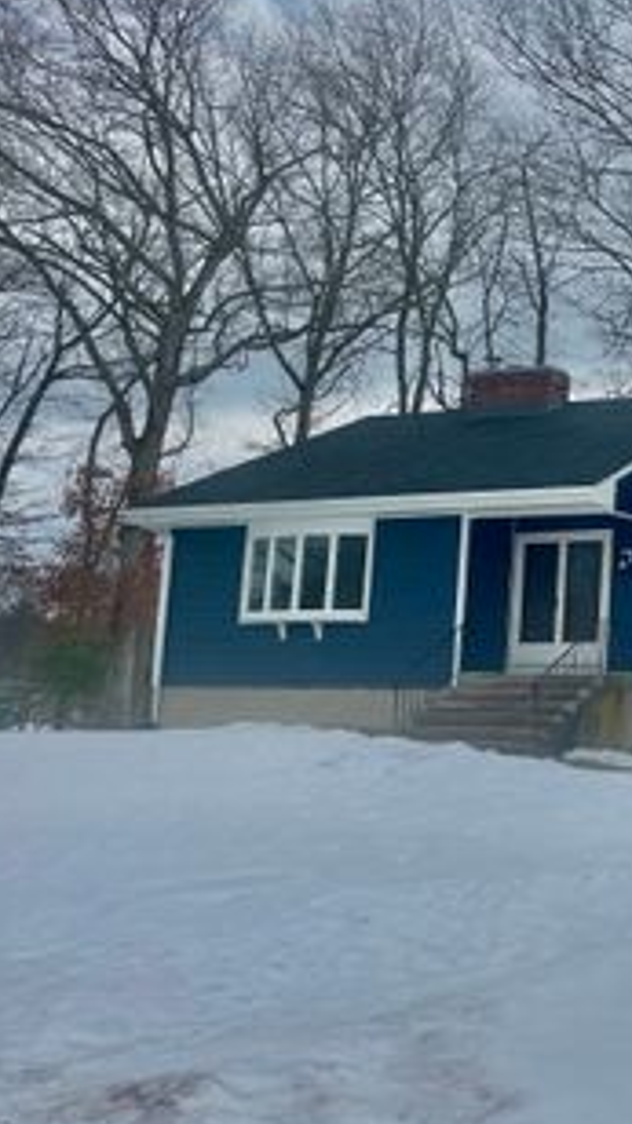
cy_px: 513
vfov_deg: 44.5
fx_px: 1372
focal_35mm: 46
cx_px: 873
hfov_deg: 22.5
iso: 32
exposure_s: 1/8403
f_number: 1.6
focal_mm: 4.2
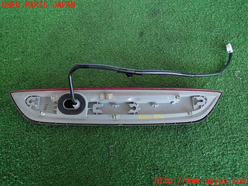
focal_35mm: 25
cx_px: 124
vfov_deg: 54.9
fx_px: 179
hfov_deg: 69.4
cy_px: 93
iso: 200
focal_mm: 4.5
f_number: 2
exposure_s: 1/60
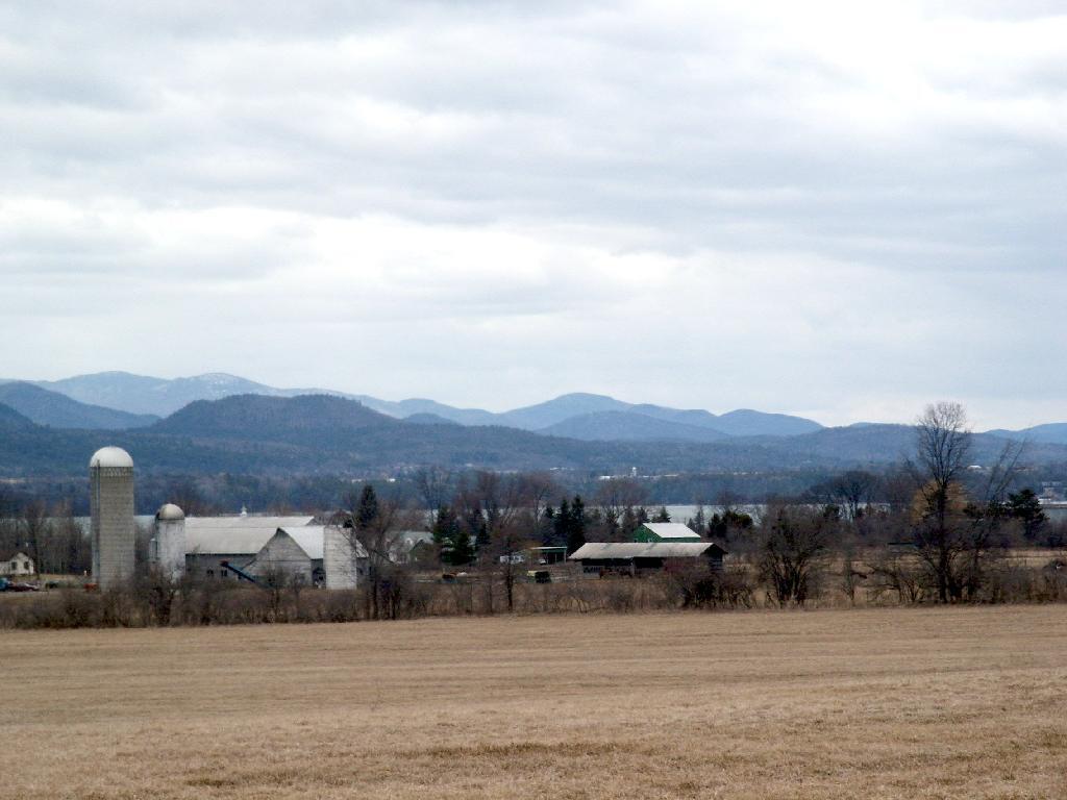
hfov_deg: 14.2
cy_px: 400
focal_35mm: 139
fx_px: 4285
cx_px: 534
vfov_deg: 10.7
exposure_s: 1/180
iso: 64
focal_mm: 28.23
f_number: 8
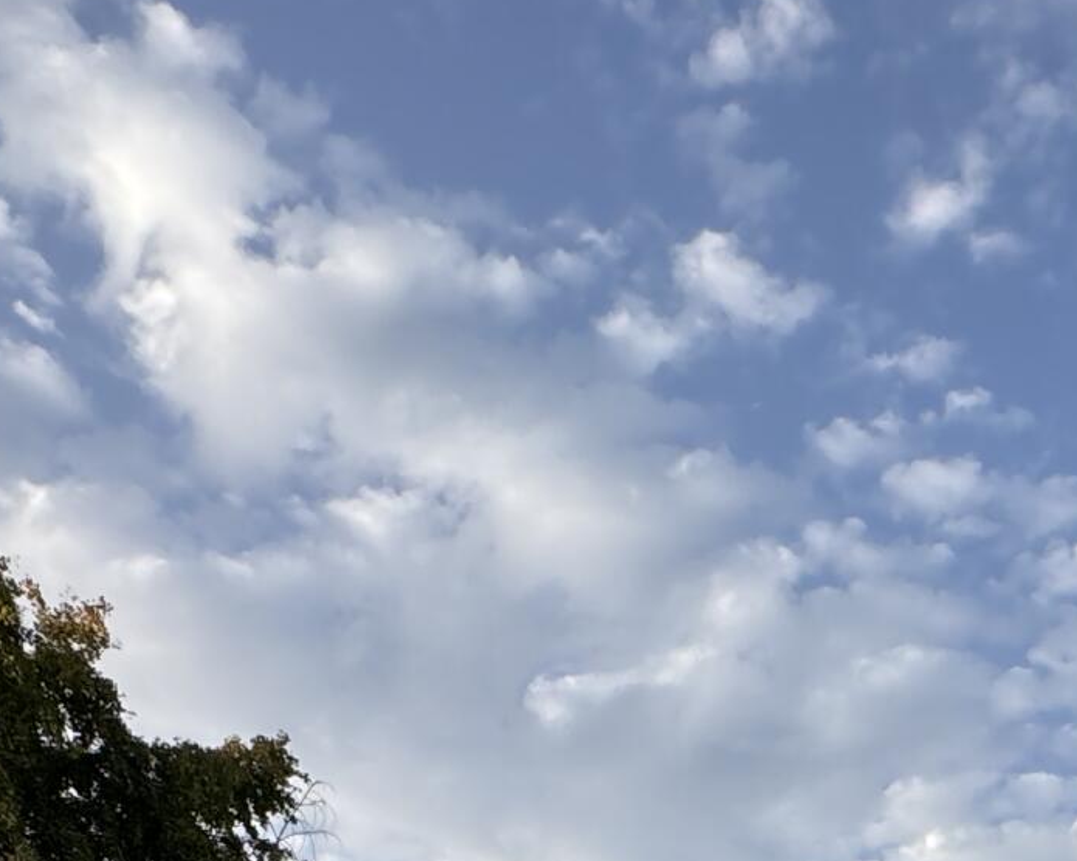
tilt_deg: -3.1
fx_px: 1881
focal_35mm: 59
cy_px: 1573
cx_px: 942
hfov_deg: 30.7
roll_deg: -0.3
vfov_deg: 19.2
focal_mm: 2.22
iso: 50
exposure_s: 1/451
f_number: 2.2
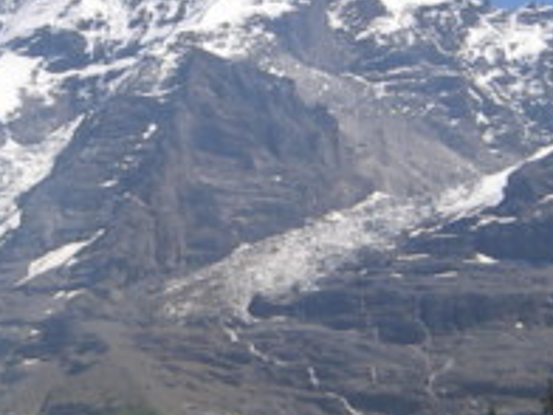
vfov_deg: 11.8
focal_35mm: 126
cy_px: 162
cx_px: 238
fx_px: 2013
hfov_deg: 15.6
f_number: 4.7
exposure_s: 1/640
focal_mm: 5.6
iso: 50
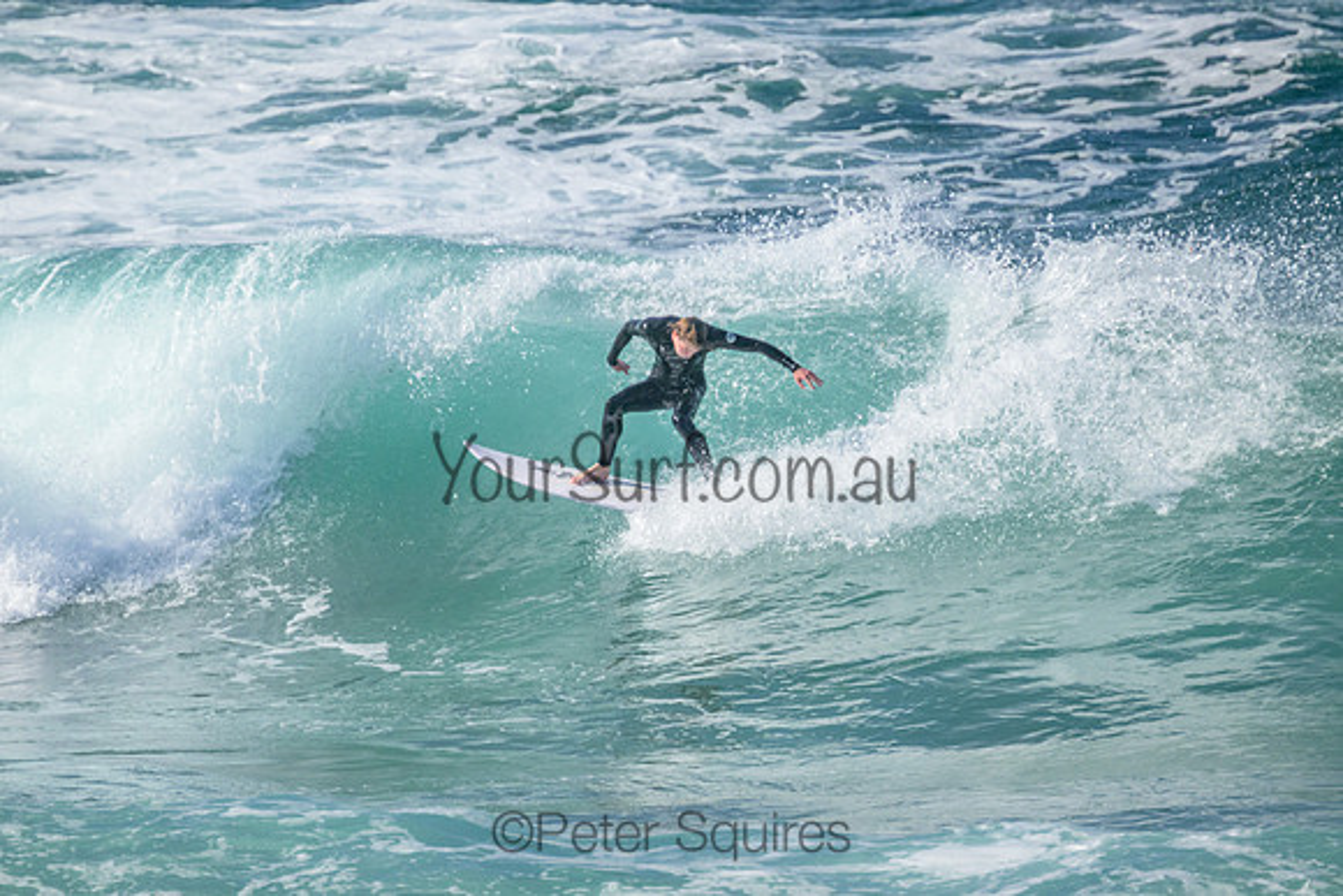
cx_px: 672
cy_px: 448
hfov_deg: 2.6
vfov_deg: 1.7
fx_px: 29850
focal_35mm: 800
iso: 2000
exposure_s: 1/1600
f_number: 11
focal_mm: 800
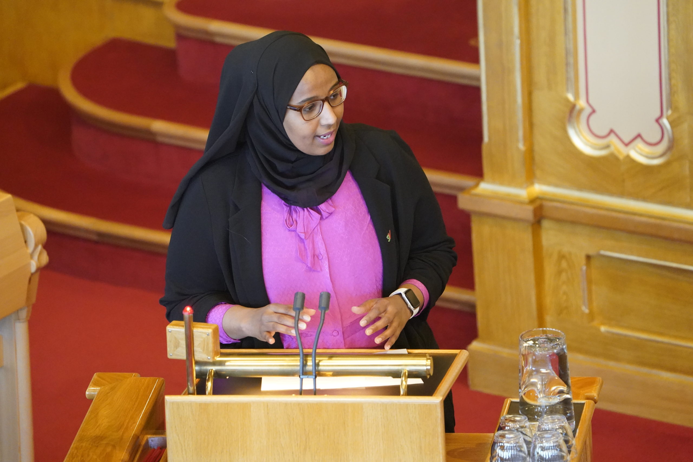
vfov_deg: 3.4
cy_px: 231
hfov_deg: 5.2
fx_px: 7700
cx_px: 346
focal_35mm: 400
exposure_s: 1/250
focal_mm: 400
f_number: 6.3
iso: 12800
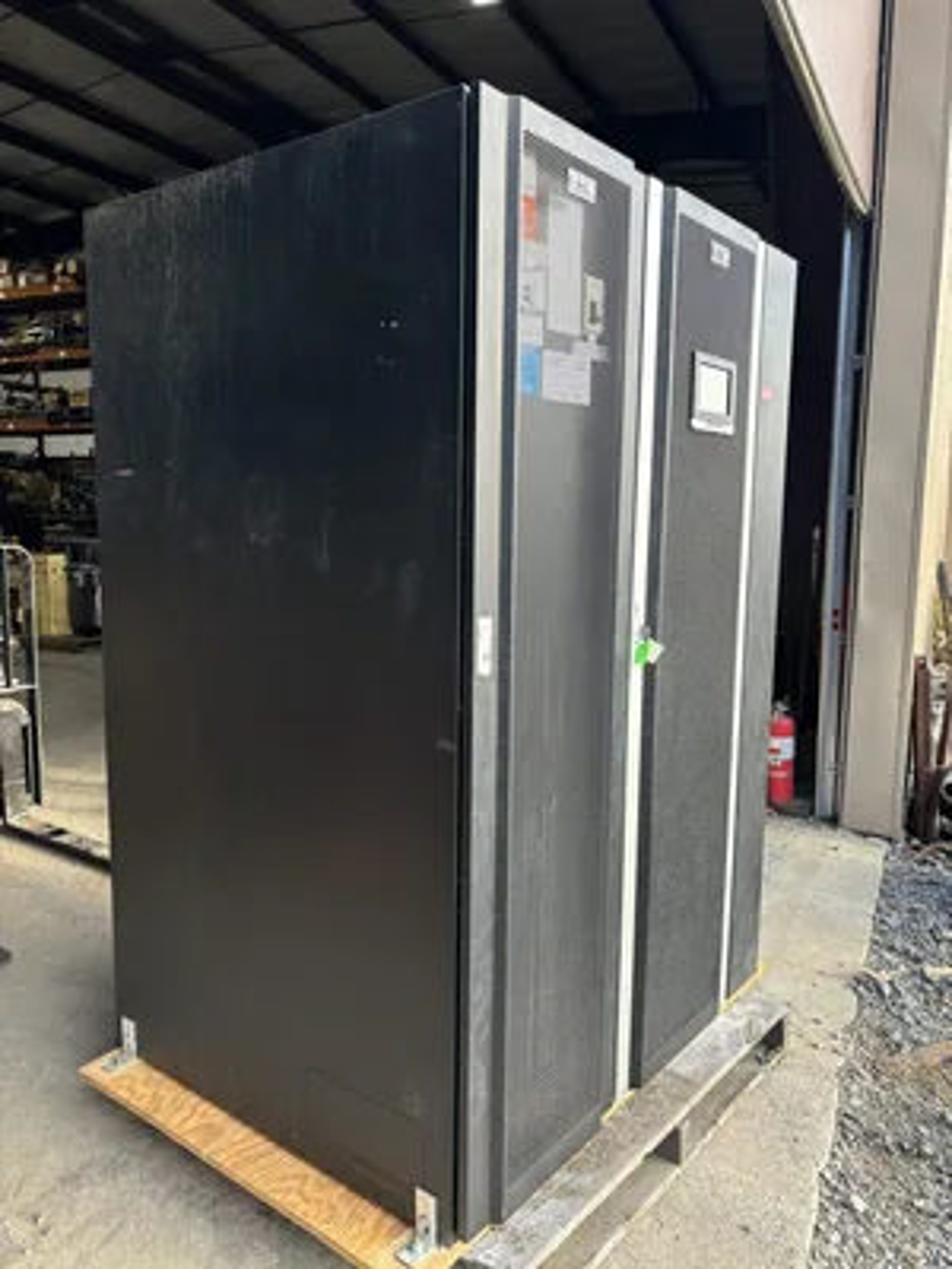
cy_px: 634
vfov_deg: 67.3
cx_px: 476
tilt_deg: -7.2
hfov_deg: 53.1
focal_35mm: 26
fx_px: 953
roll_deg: -0.6
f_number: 1.6
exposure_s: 1/129
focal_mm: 5.96
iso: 32
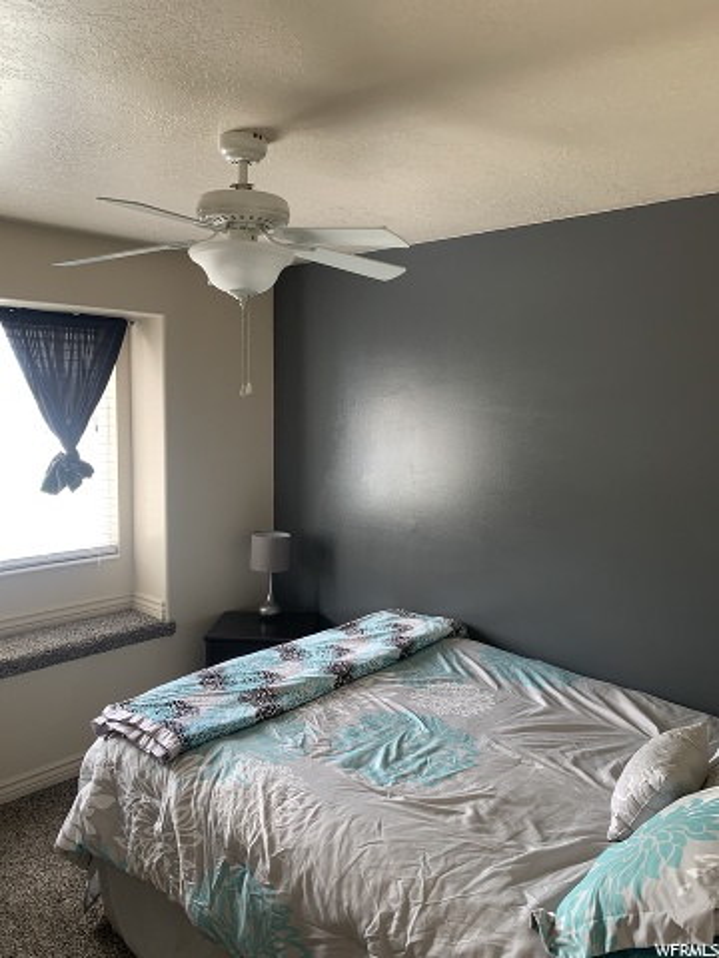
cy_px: 479
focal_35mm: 26
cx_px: 360
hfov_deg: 53.1
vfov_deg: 67.3
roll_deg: -2.1
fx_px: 720
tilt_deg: -4.9
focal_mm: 4.25
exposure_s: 1/60
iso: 125
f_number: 1.8
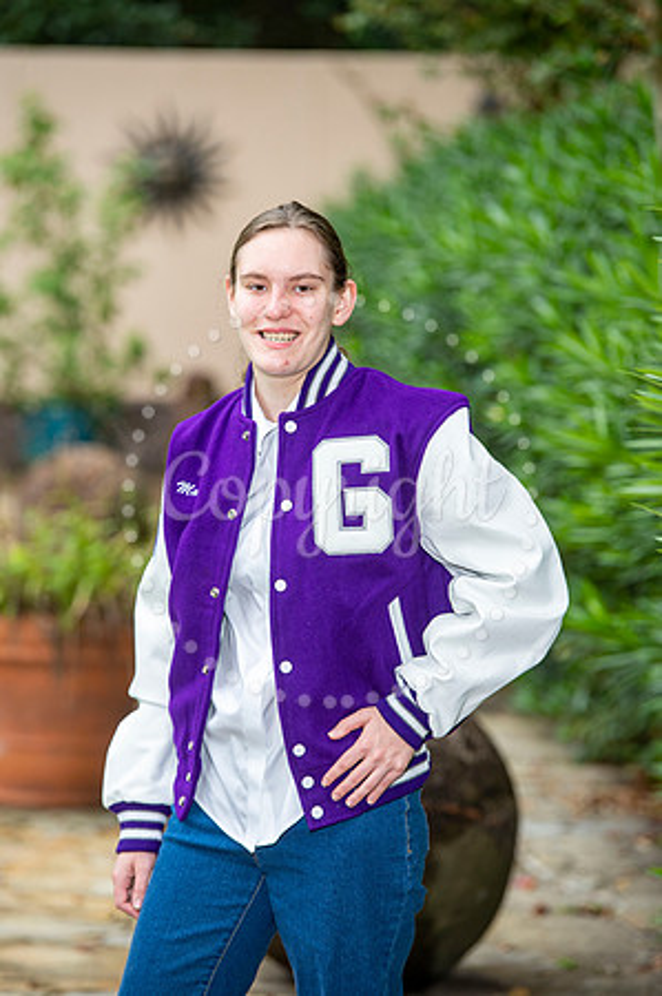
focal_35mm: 165
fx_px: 4561
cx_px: 331
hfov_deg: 8.3
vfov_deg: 12.5
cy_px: 498
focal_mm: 165
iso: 320
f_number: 6.3
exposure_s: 1/160
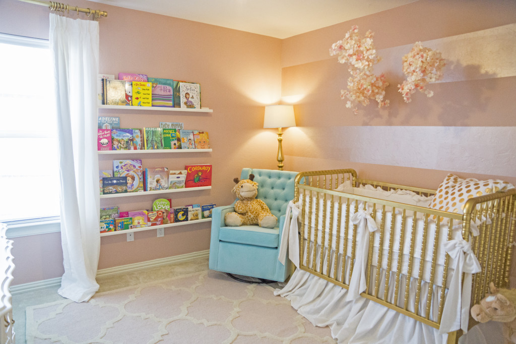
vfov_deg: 53.1
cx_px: 258
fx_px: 344
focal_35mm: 24
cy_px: 172
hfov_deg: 73.8
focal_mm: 16
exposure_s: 1/100
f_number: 3.2
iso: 1250
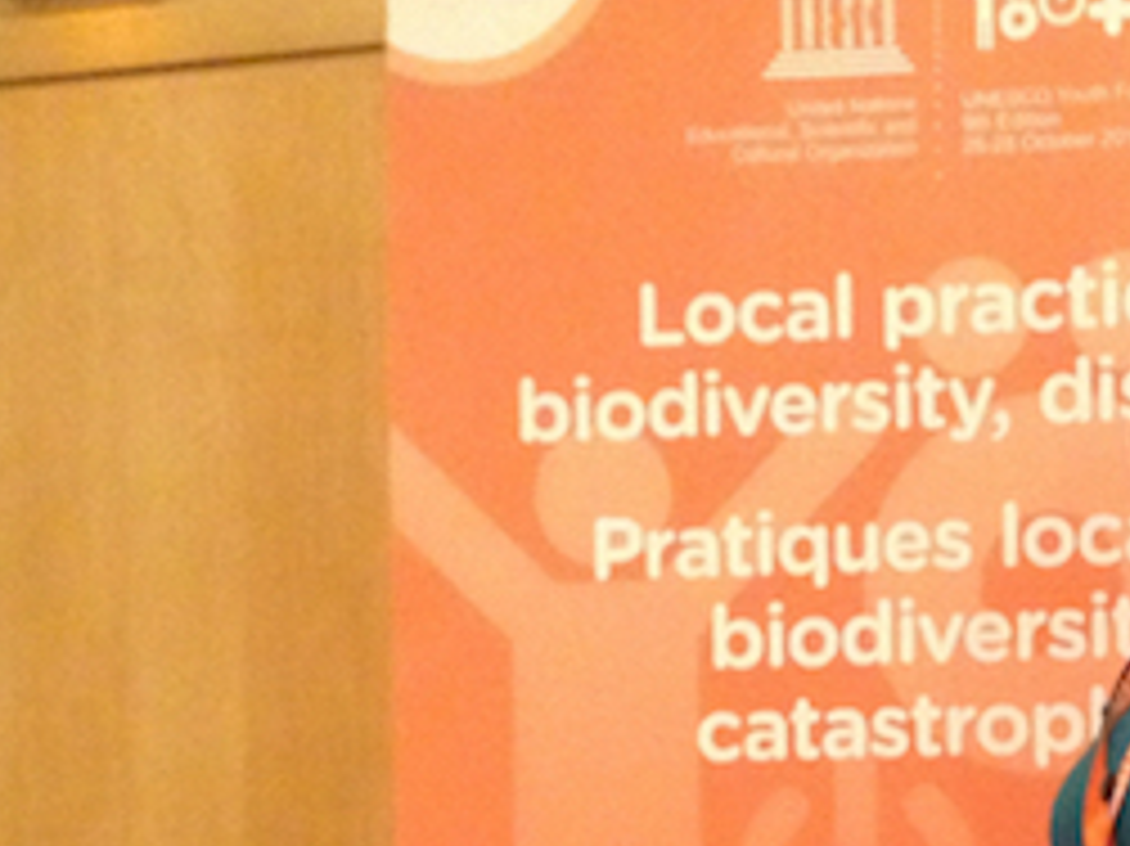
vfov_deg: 17.1
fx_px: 2741
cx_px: 1089
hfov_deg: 22.5
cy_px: 860
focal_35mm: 84
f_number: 2.4
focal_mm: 3.3
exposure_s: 1/15
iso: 400
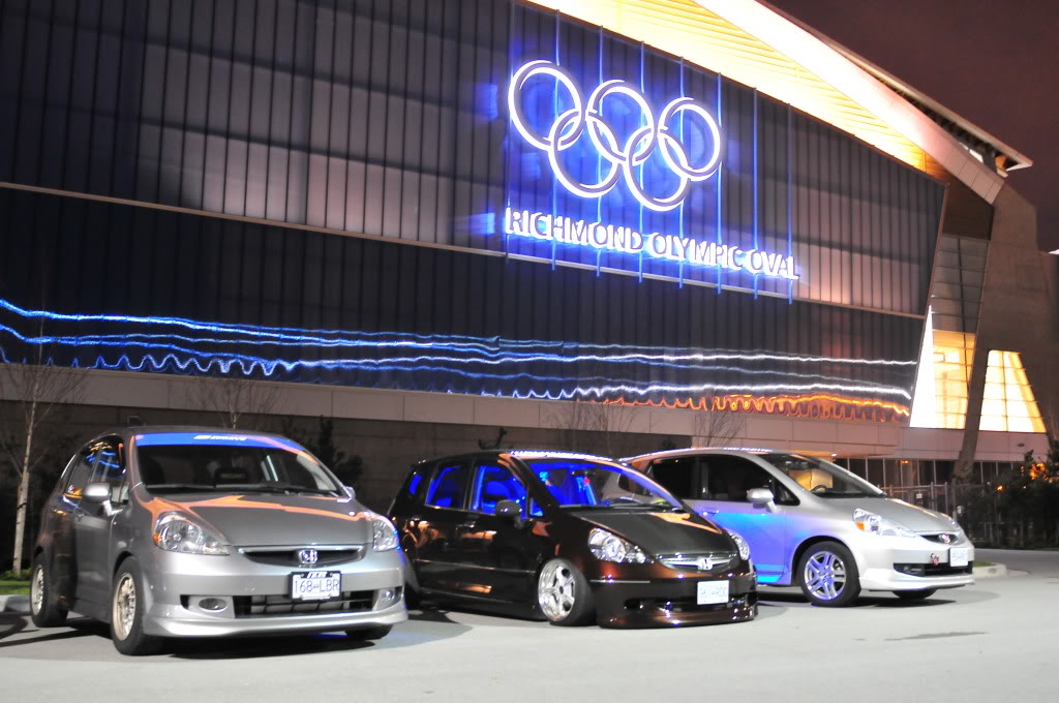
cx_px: 530
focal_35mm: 36
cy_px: 352
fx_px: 1058
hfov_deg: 53.2
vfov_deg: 36.8
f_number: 2.8
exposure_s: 1/3
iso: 1600
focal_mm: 24
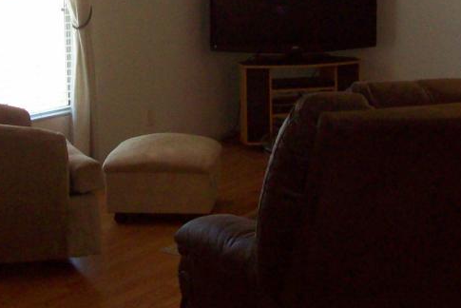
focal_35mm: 79
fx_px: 1012
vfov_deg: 16.8
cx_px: 171
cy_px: -27
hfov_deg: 25.6
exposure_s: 1/89.3
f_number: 2.7
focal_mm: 6
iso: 200
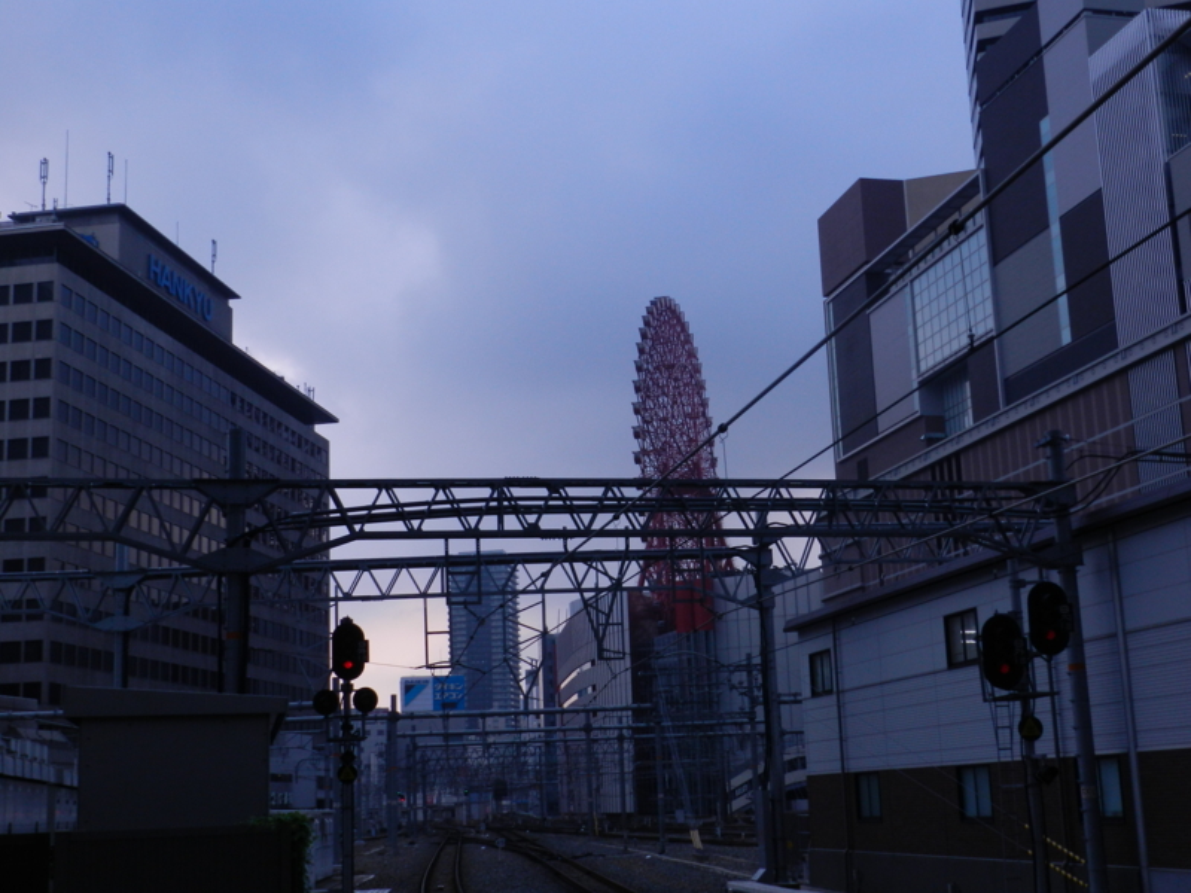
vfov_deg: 31.5
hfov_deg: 41.2
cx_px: 596
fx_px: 1583
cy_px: 446
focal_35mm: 46
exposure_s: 1/400
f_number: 4.2
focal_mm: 8.1
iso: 160
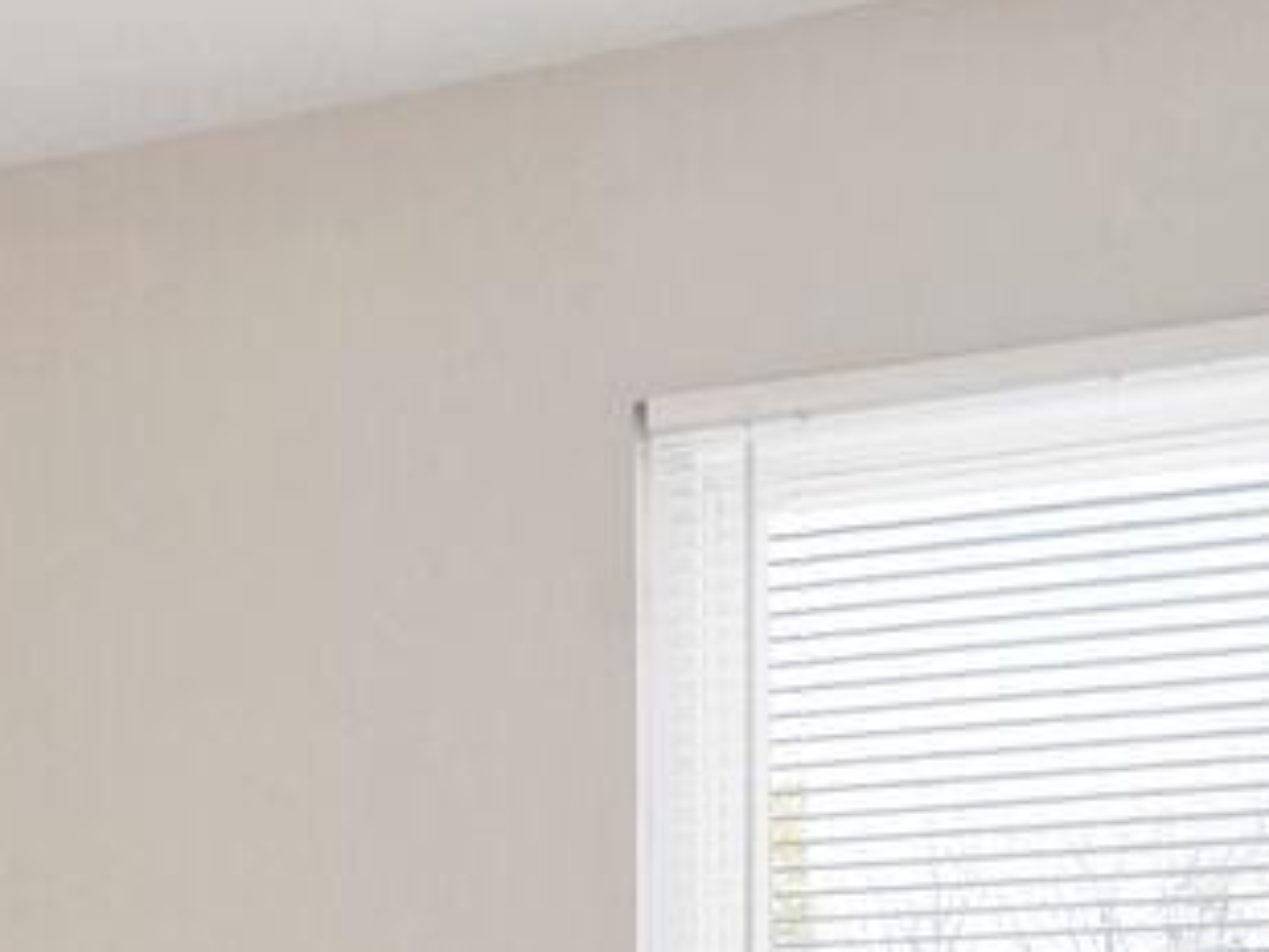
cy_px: 1268
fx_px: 3154
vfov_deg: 16.2
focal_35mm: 86
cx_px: -645
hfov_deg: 19.7
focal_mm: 16
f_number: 9
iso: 640
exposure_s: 1/6
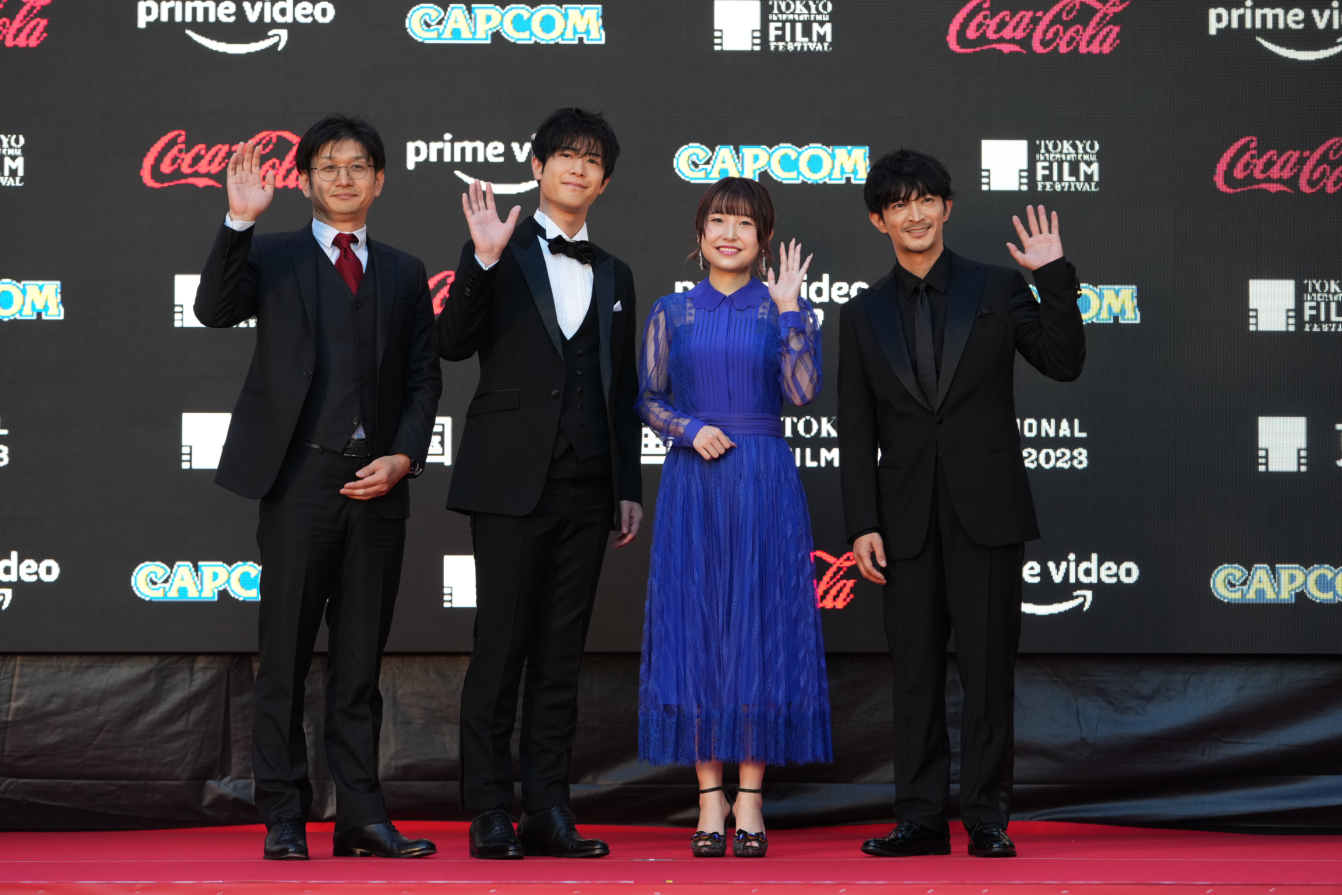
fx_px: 4398
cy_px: 448
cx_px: 671
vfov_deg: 11.6
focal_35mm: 118
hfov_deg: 17.3
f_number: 4
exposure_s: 1/400
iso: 1250
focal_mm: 118
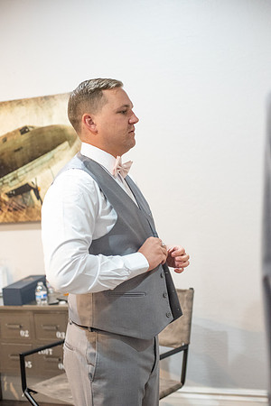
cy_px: 203
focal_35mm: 50
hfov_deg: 27.0
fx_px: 565
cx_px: 136
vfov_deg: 39.6
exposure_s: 1/160
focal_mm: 50
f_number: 2.8
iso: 2500
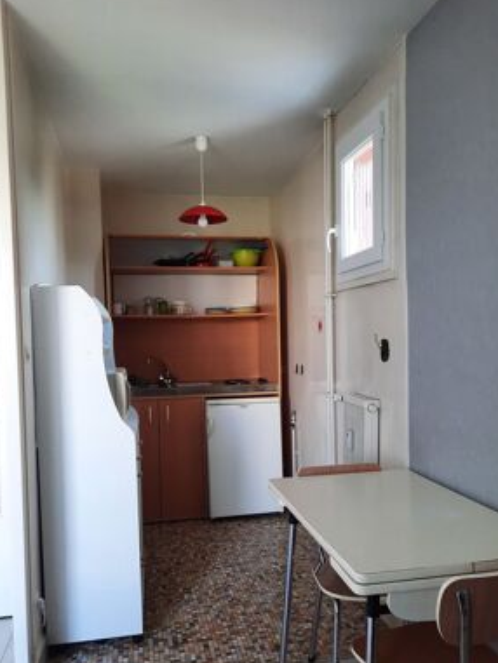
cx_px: 240
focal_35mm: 28
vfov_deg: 63.3
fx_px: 537
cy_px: 359
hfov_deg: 49.8
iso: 160
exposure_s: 1/60
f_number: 2
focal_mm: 4.6
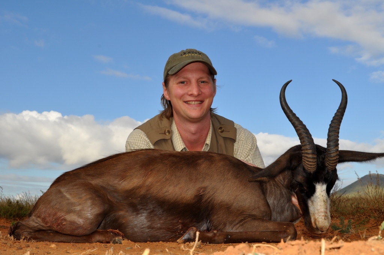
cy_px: 128
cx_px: 192
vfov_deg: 26.4
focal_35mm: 51
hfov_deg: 38.9
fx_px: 543
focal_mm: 34
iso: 200
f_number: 13
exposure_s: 1/200
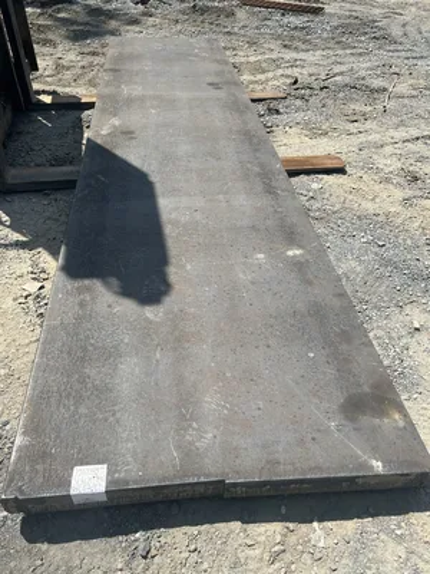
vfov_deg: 67.3
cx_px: 215
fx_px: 431
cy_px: 287
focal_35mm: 26
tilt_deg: -43.7
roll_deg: -4.4
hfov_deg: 53.1
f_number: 1.5
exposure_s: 1/3356
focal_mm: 5.7
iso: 50
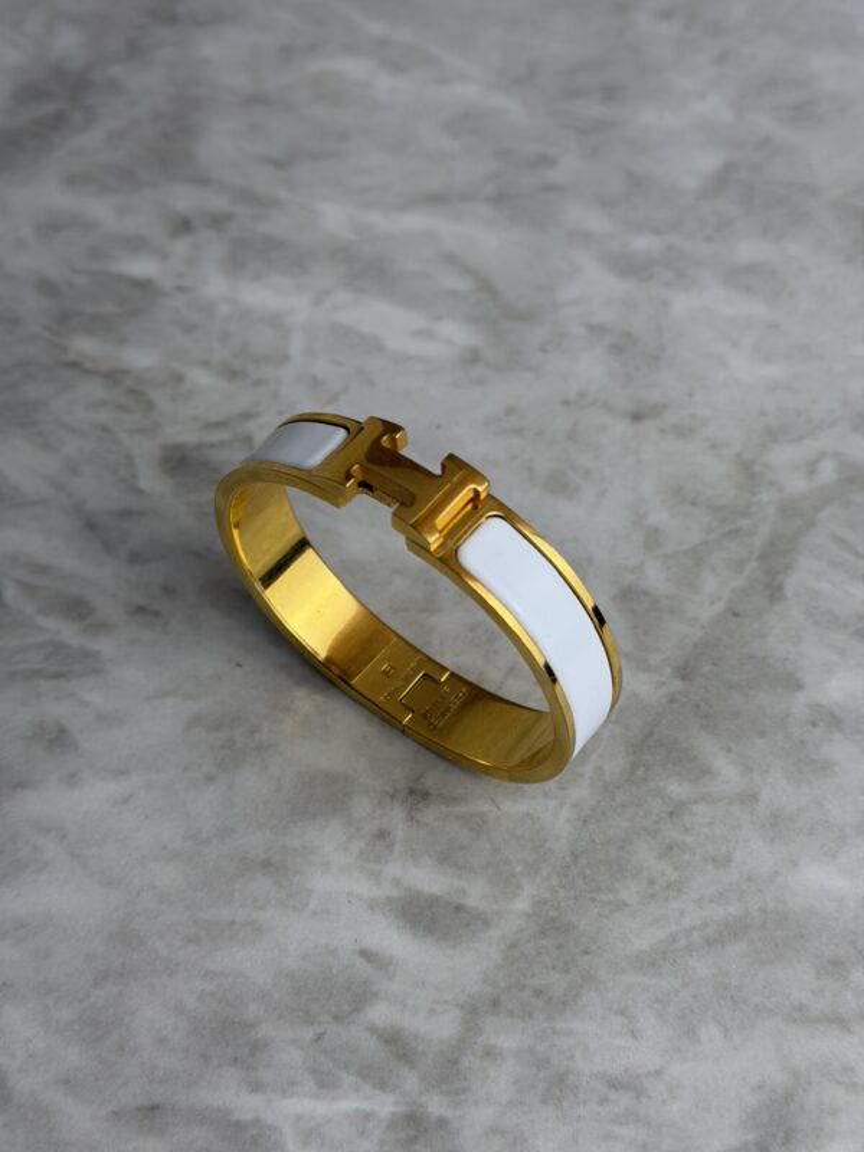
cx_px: 432
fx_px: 1597
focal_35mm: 48
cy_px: 576
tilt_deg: -54.0
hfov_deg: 30.3
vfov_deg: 39.7
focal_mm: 6.76
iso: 64
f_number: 1.78
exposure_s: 1/262
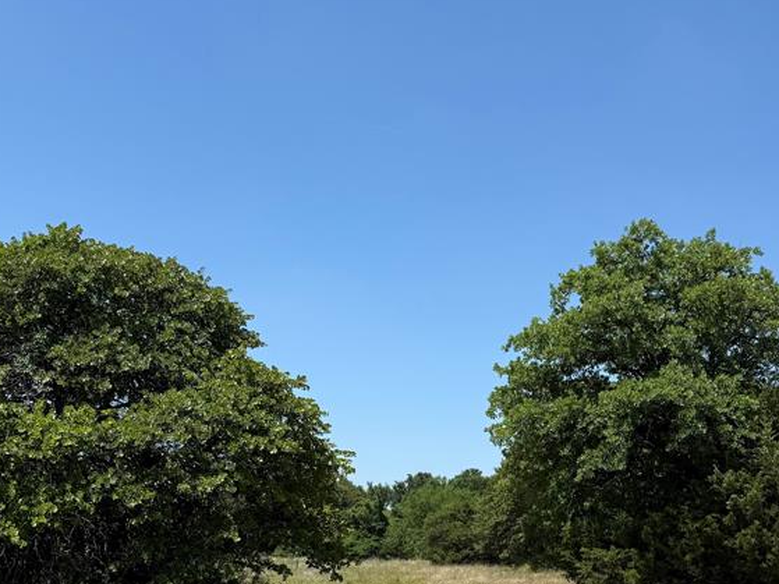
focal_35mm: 44
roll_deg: -2.3
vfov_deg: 31.9
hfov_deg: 42.8
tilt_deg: +3.3
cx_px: 447
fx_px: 990
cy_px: 481
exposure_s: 1/3953
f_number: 1.78
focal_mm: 6.76
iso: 80
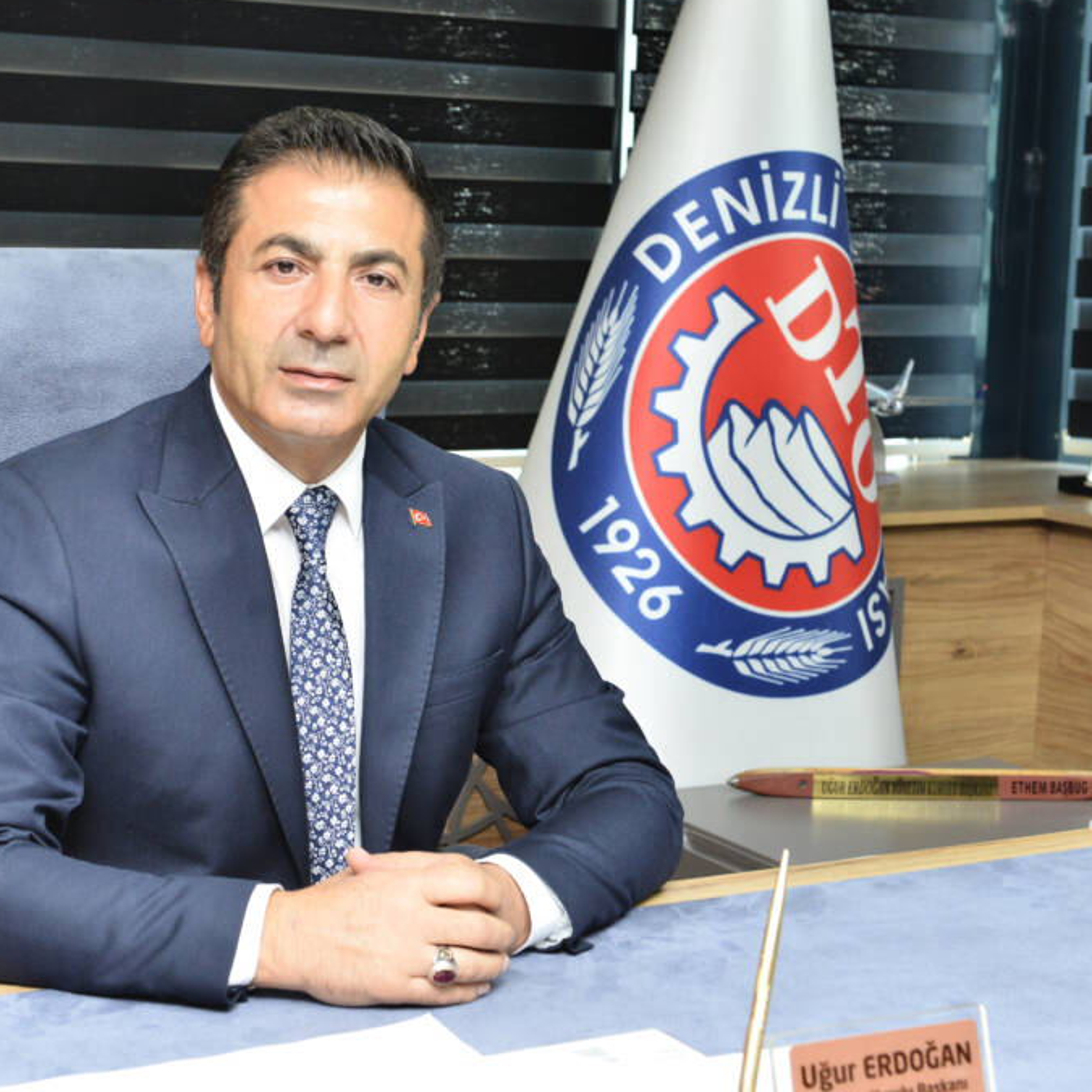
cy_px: 510
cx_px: 421
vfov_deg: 25.4
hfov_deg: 25.3
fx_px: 2427
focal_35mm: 68
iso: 1600
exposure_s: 1/60
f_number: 6.3
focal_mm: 45
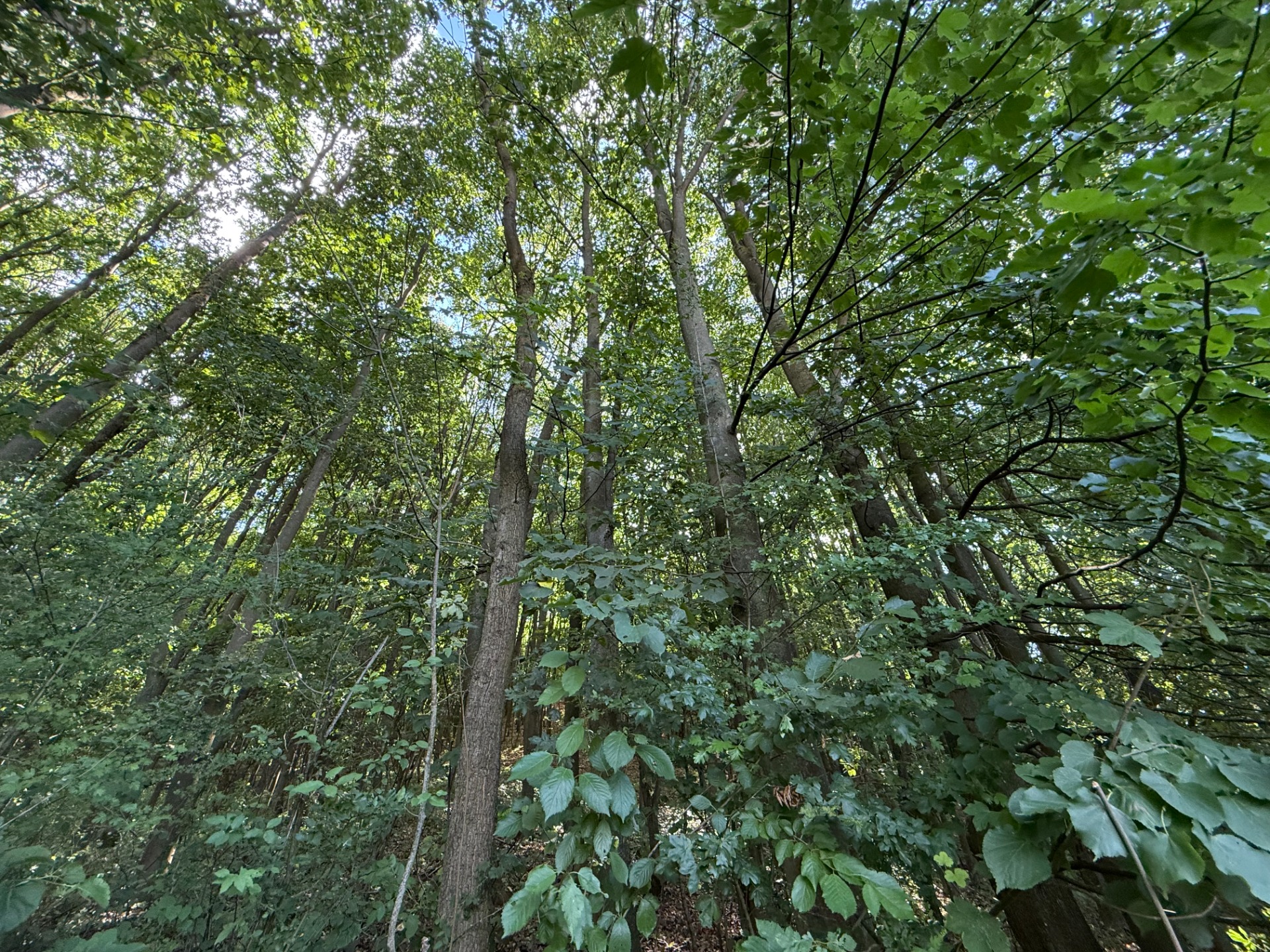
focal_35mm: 14
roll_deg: +0.6
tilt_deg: +44.5
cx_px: 635
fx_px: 514
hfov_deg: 102.1
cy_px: 476
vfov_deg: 85.7
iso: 160
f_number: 2.2
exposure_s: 1/99
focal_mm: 2.22
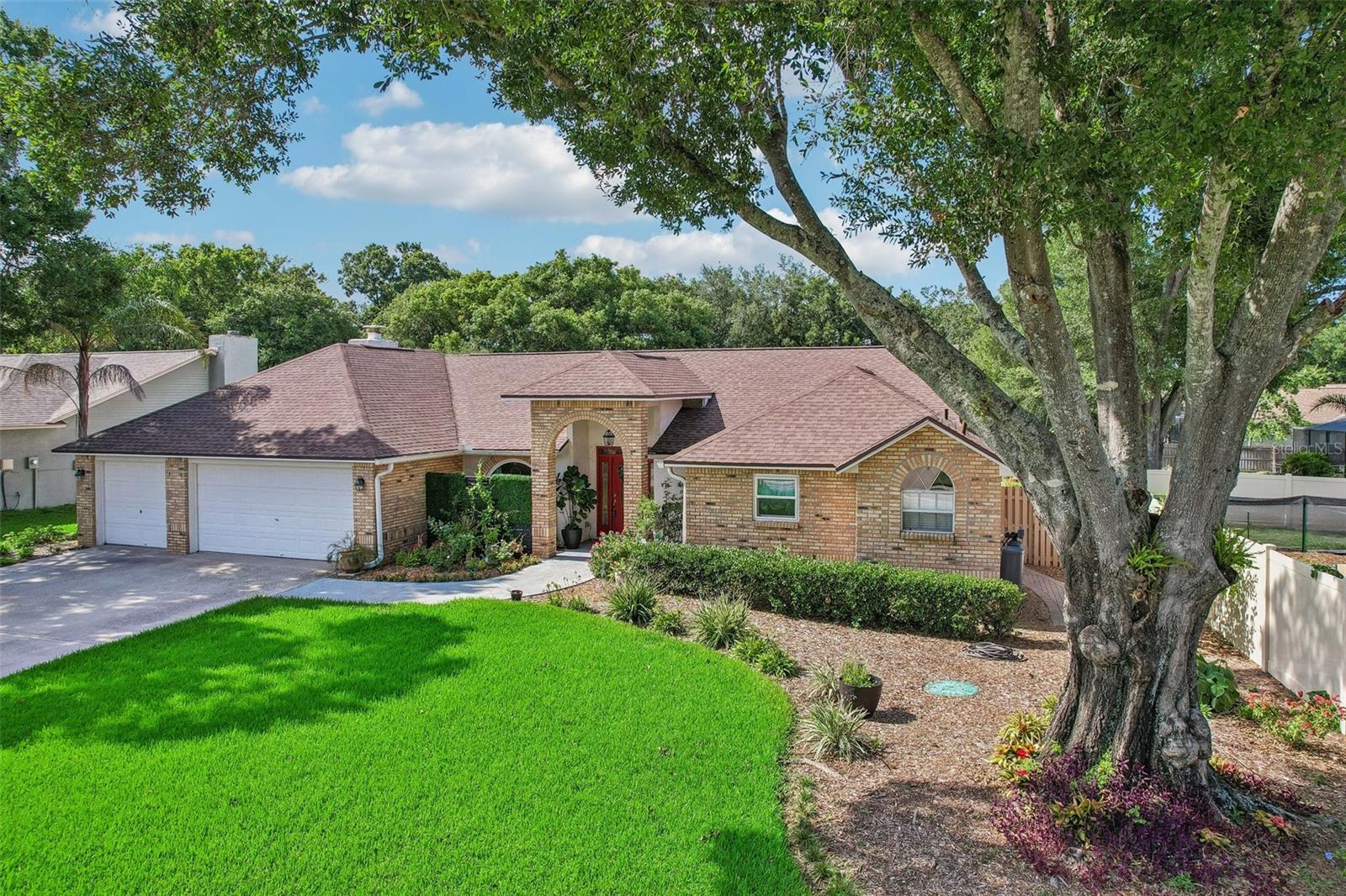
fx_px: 822
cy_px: 448
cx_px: 673
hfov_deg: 78.6
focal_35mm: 22
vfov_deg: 57.2
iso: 100
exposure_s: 1/800
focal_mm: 8.4
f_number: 2.8
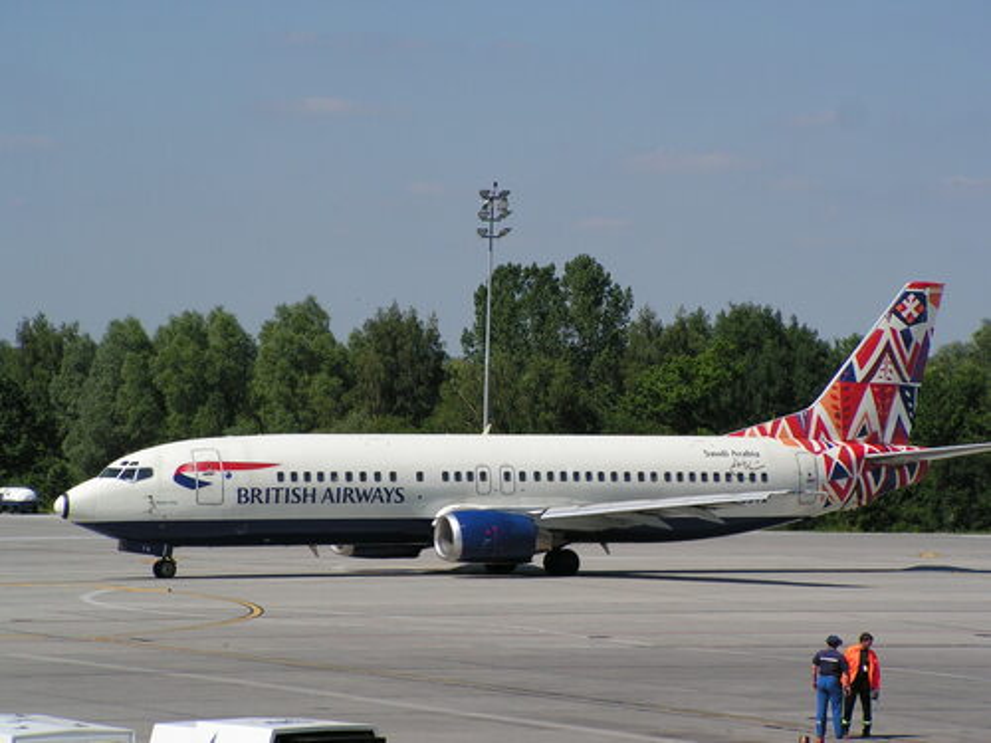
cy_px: 372
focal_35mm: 144
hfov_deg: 13.7
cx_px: 496
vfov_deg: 10.3
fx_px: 4122
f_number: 4.8
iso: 64
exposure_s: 1/800
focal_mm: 24
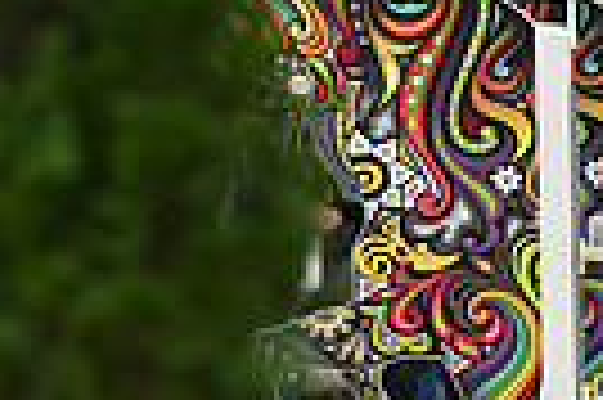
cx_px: -572
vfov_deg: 1.4
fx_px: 15910
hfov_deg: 2.2
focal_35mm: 951
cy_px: 272
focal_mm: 220
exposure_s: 1/1250
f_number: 4.5
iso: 1800
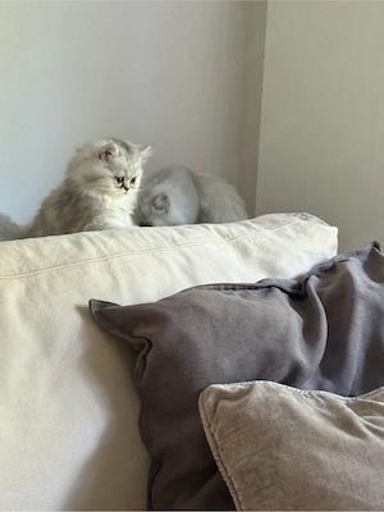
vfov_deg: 39.7
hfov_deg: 30.3
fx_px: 710
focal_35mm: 48
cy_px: 256
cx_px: 192
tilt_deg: -10.1
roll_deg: -2.4
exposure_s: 1/40
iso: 320
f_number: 1.78
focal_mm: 6.76
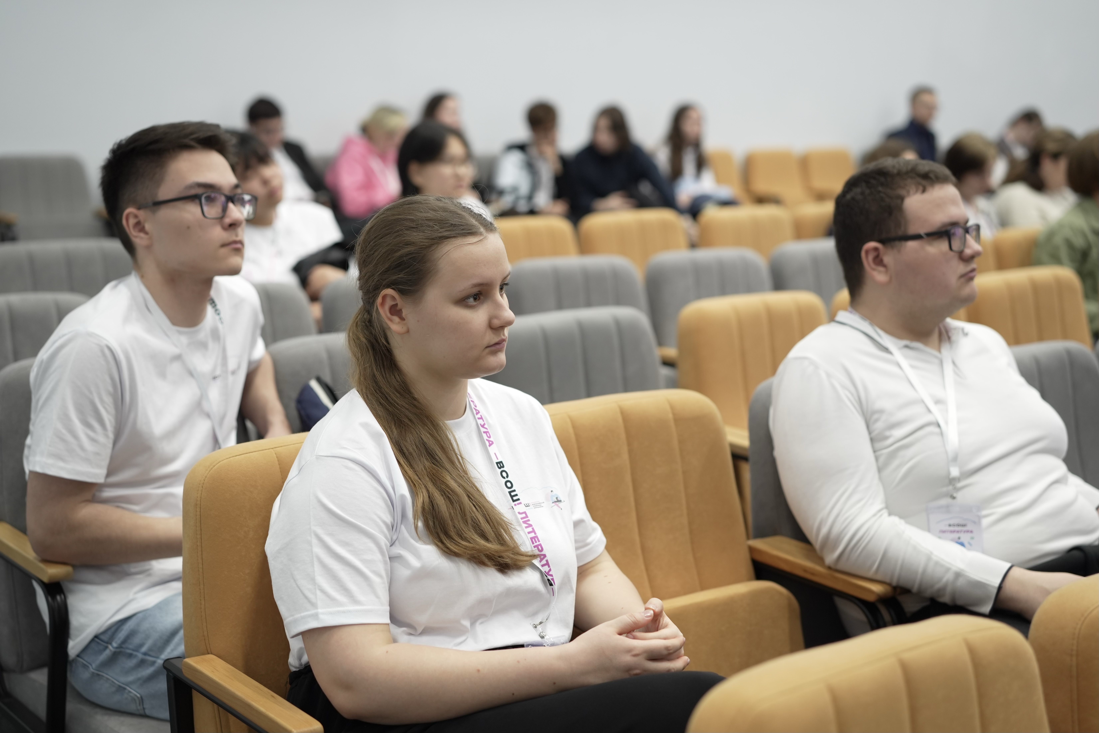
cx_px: 550
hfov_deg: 39.6
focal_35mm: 50
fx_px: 1526
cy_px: 366
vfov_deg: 27.0
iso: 640
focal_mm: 50
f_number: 2.2
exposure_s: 1/80
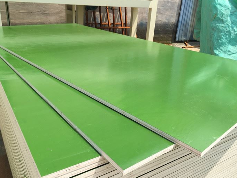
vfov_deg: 44.1
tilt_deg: -22.4
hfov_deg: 56.8
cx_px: 118
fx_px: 219
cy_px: 88
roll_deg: -6.3
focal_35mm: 32
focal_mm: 4.15
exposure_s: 1/1647
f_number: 2.2
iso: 32
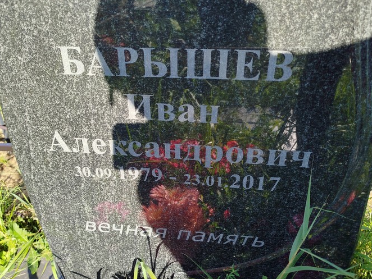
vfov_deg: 48.2
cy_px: 148
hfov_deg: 61.5
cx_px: 170
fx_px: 312
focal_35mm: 29
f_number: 1.7
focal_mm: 5.31
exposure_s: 1/372
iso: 50
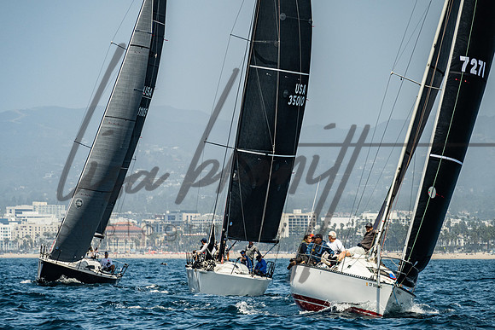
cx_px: 215
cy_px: 203
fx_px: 3991
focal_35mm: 290
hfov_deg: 7.1
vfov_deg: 4.7
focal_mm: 200
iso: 320
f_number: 6.3
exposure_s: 1/1250
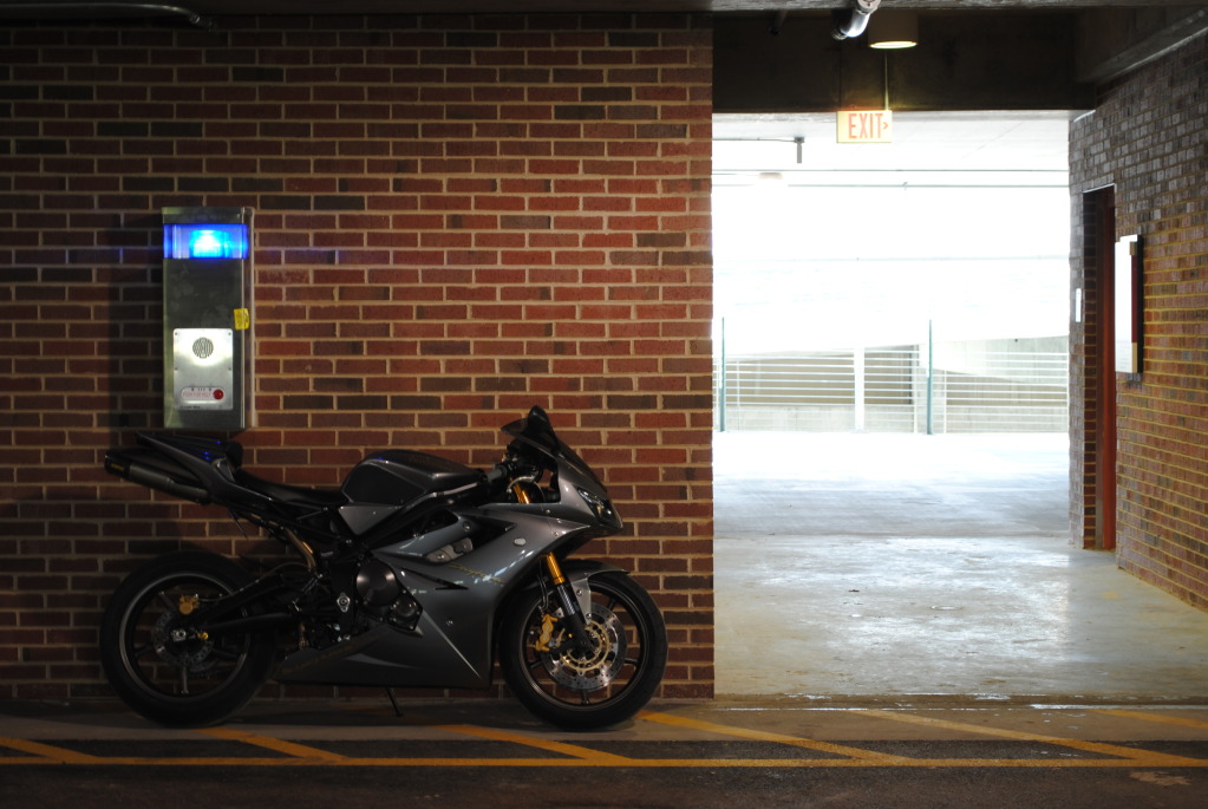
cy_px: 404
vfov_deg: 19.0
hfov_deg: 28.0
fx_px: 2419
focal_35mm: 72
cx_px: 604
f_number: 5.3
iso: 100
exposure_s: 1/3.33
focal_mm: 48
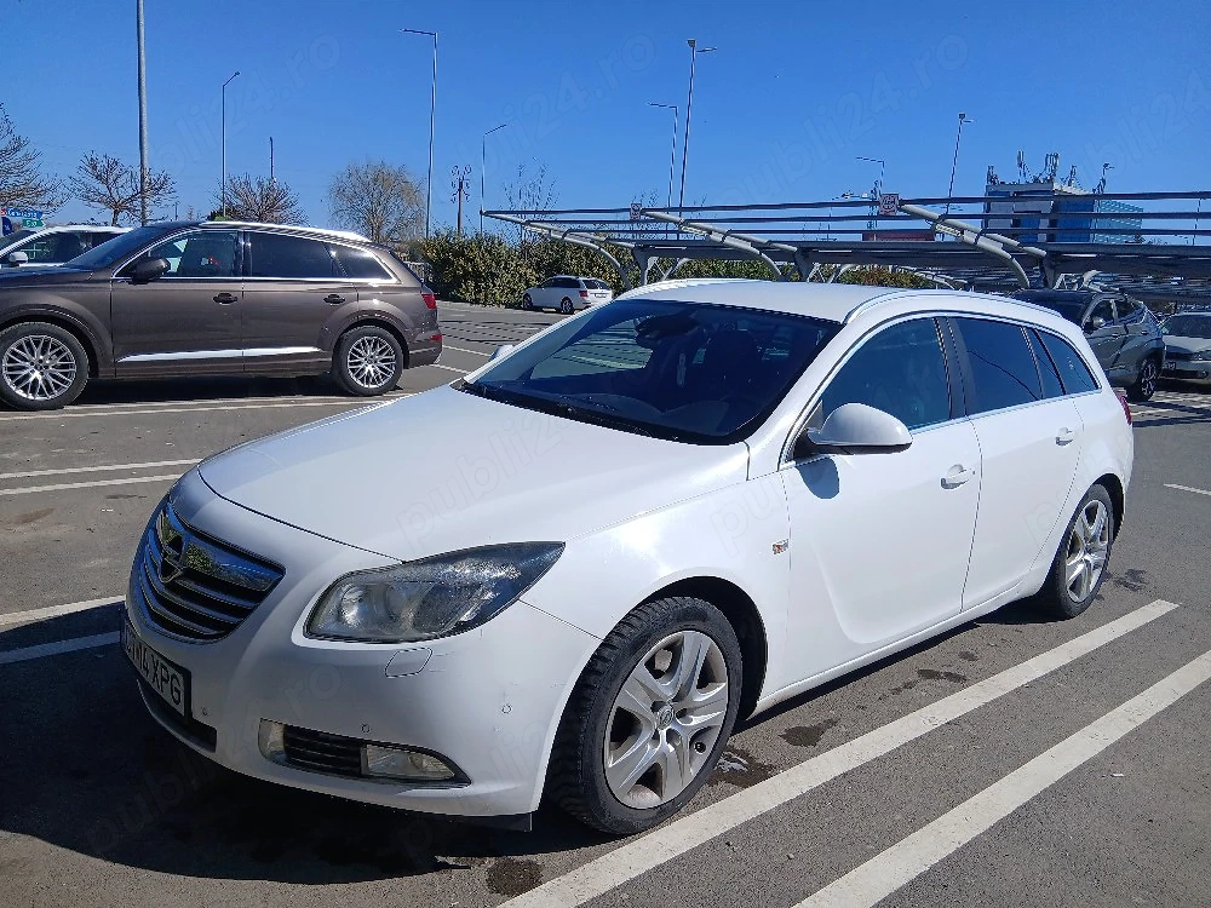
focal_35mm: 26
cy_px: 454
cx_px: 606
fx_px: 910
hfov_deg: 67.3
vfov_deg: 53.1
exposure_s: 1/1111
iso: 20
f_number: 1.8
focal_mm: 3.98
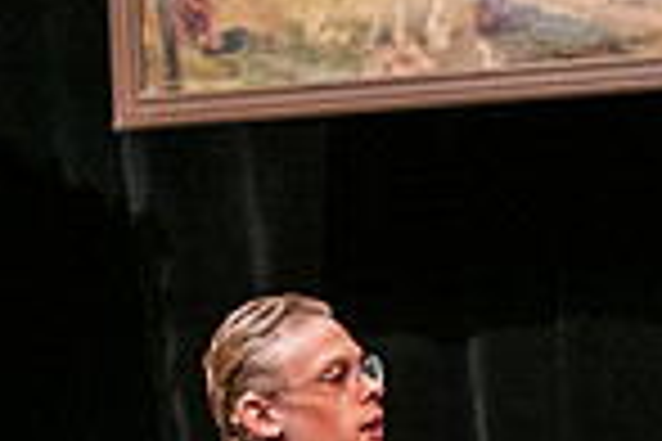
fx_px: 3273
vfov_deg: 7.6
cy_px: 524
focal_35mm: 178
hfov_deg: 11.3
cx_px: 833
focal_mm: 45
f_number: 3.2
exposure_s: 1/200
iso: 3200
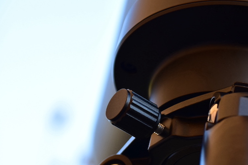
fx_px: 1385
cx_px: 237
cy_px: 94
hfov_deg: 10.2
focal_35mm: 201
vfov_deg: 6.8
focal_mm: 70
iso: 400
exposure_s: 1/250
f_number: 4
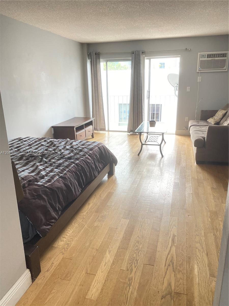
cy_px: 153
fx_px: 229
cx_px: 114
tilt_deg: -16.3
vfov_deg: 67.3
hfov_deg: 53.1
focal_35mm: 26
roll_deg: +0.8
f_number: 1.8
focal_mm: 4.25
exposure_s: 1/116
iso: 125
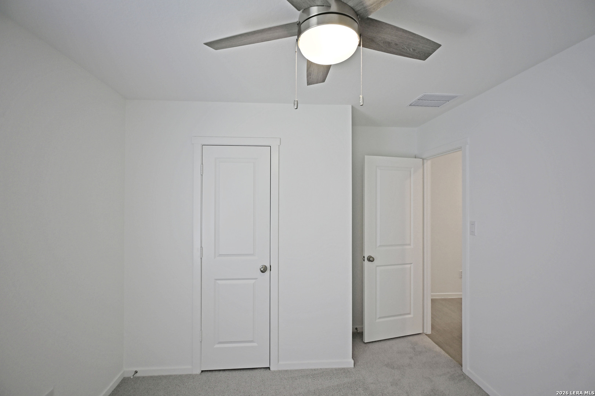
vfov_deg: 67.4
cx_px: 298
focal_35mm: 18
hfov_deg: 90.0
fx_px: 297
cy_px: 198
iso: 64
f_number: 3.5
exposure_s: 1/40
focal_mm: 12
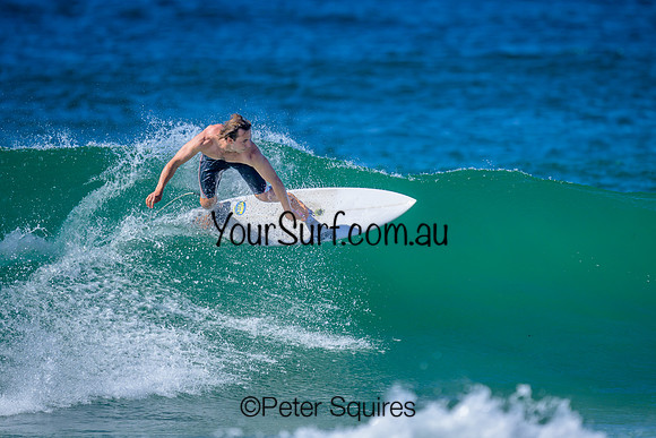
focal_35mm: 906
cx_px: 306
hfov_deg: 2.3
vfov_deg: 1.5
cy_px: 190
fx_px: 16514
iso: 450
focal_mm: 800
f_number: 6.3
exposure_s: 1/2000
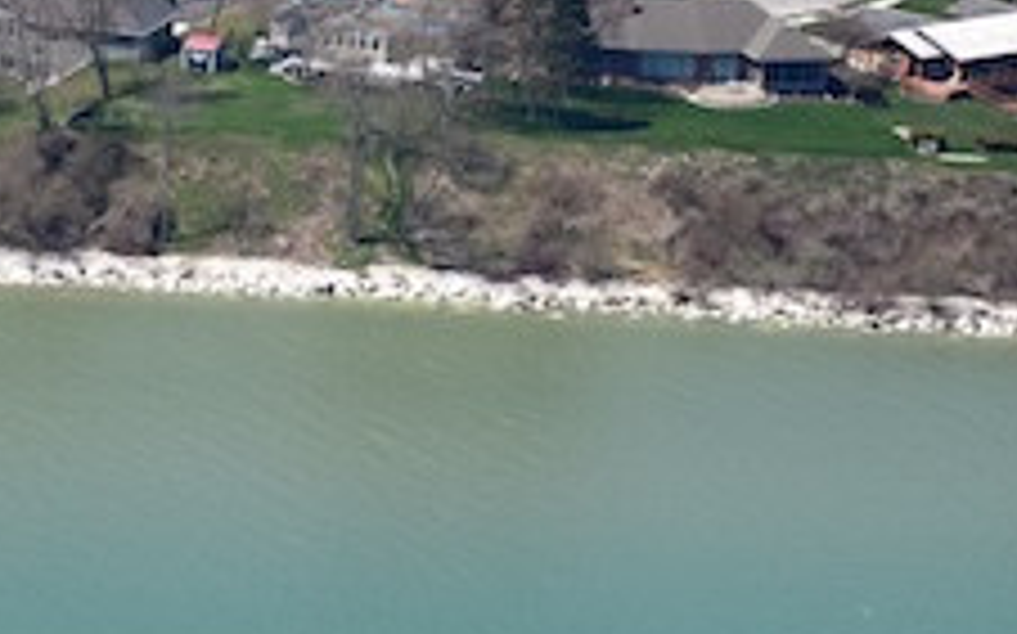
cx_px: 162
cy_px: 301
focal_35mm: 610
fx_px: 16899
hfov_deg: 3.4
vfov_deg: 2.2
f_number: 6
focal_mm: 150
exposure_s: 1/4000
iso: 800
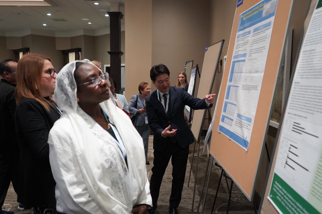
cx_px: 161
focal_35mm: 31
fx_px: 277
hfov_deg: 60.3
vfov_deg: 42.3
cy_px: 107
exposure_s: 1/160
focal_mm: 31
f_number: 4
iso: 6400
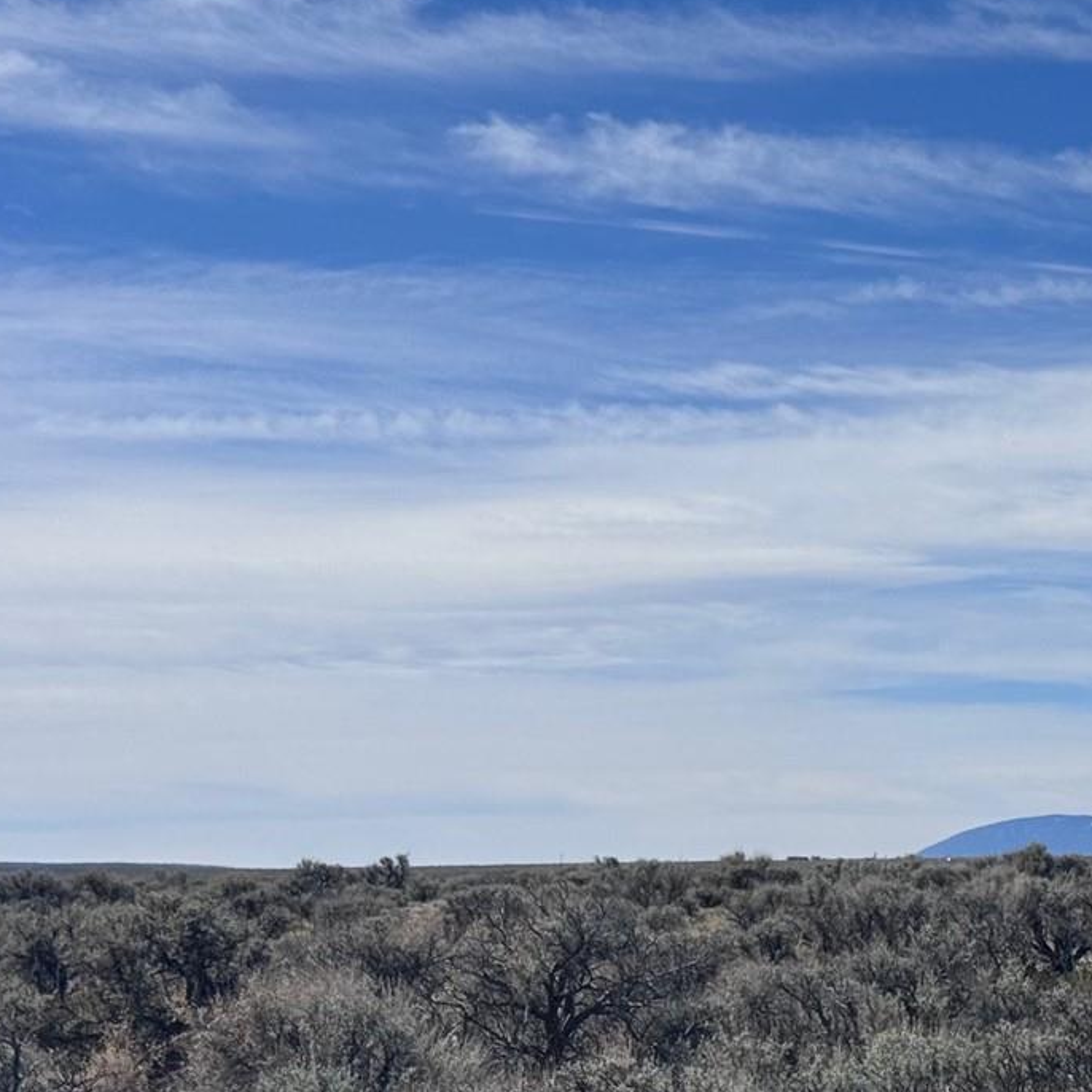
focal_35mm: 99
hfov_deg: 17.2
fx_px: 3533
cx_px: 1078
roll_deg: +0.8
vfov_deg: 17.5
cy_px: 702
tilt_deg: +1.8
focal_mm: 6.76
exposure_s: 1/12500
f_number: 1.78
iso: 80
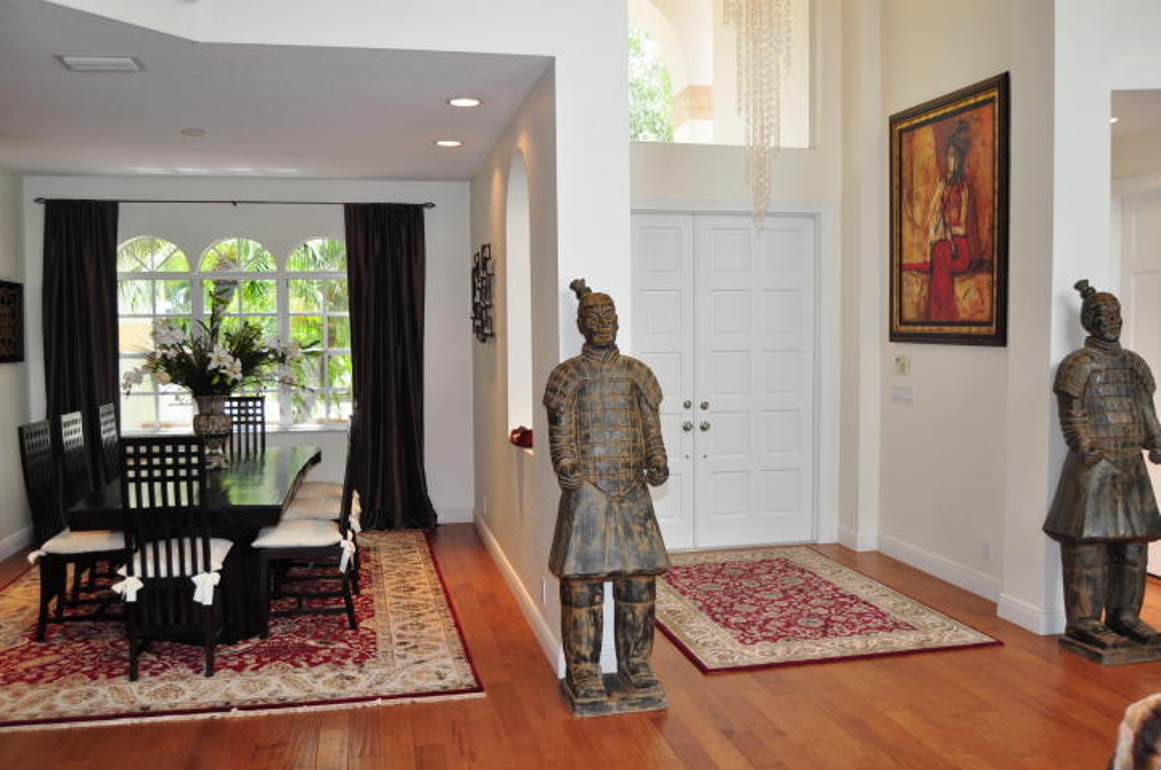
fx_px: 966
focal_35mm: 30
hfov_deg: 62.0
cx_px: 580
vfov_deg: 43.5
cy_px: 385
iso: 200
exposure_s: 1/60
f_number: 4
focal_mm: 20
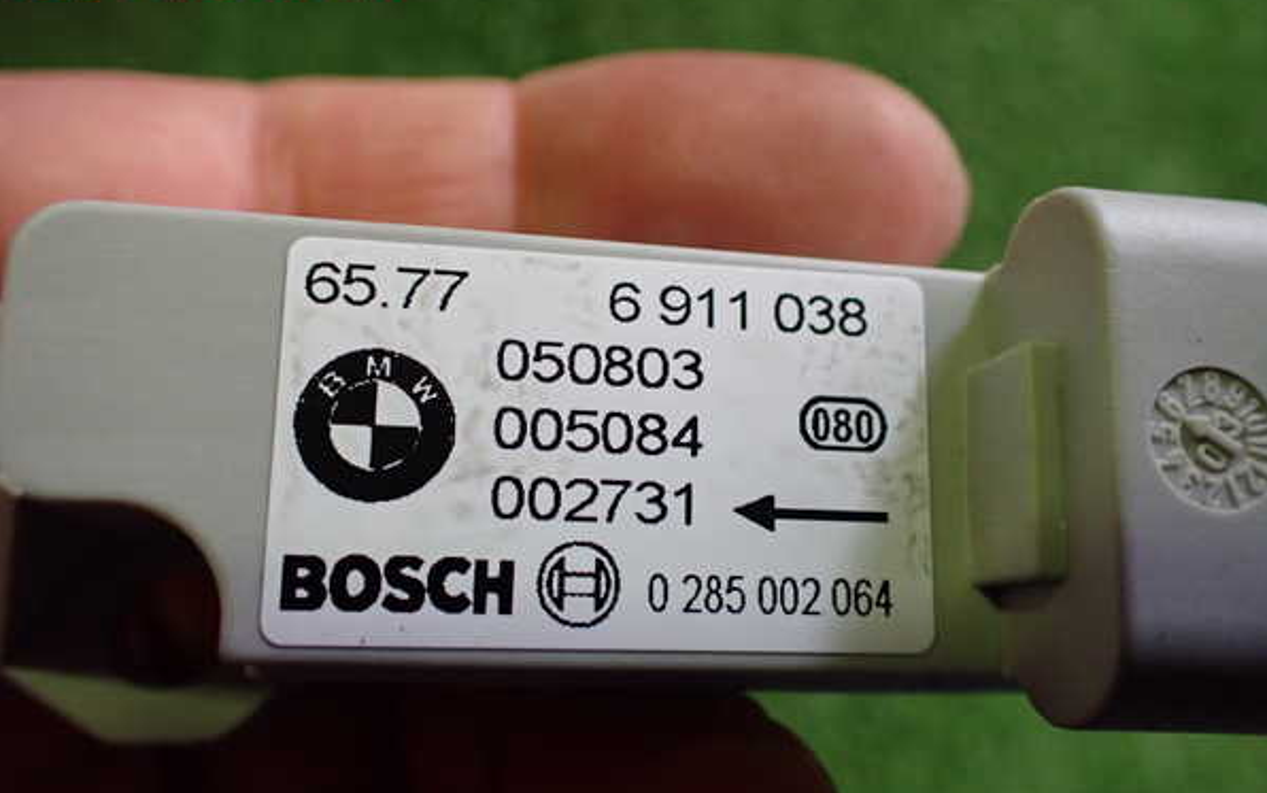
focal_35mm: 32
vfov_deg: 39.4
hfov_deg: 59.6
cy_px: 429
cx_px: 636
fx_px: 1105
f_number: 2.3
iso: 500
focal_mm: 5.4
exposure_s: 1/125
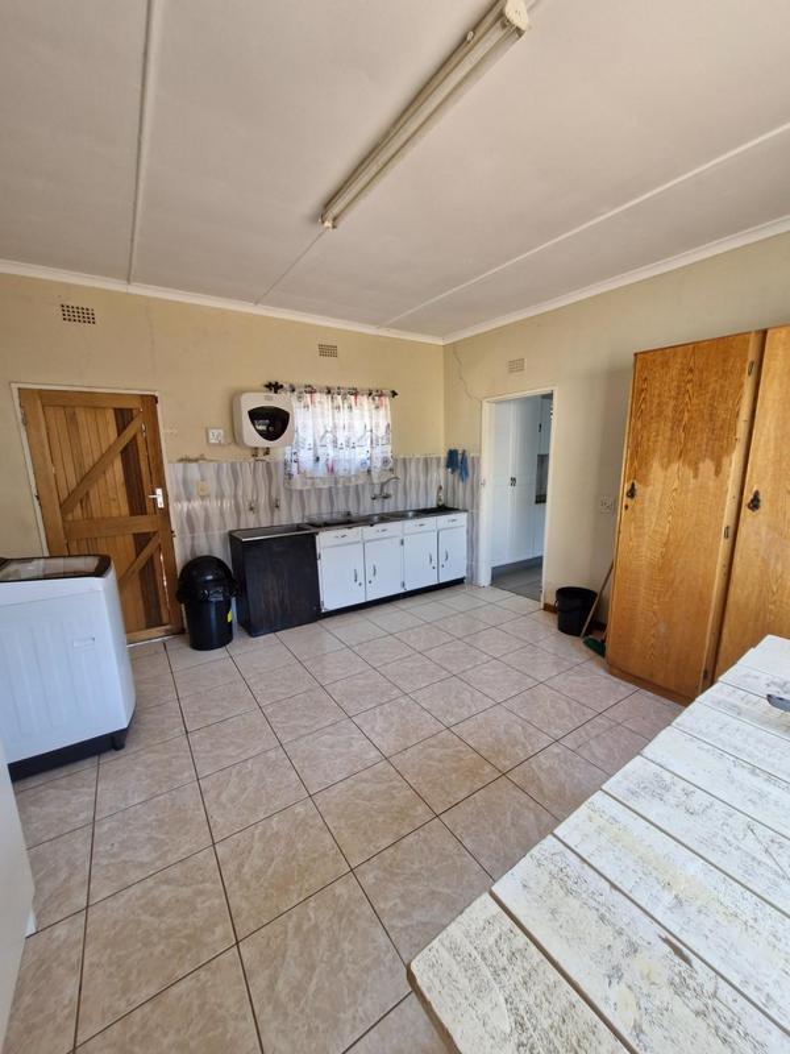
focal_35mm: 13
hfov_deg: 89.9
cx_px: 395
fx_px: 396
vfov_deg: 106.2
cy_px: 527
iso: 64
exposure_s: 1/50
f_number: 2.2
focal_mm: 1.74
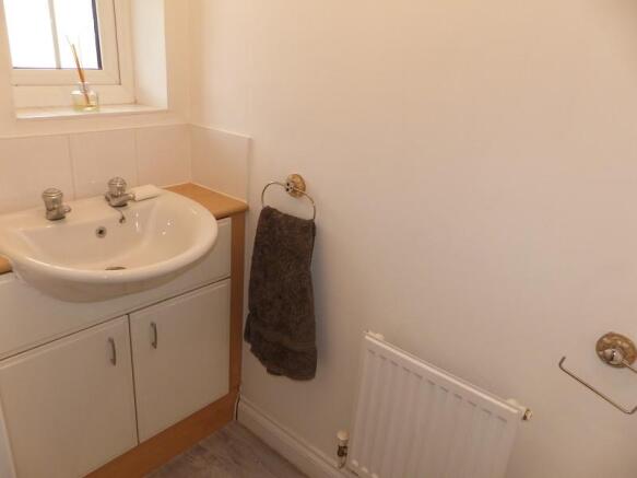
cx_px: 318
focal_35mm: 25
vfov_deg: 54.9
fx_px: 460
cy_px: 239
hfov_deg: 69.4
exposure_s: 1/60
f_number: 2.8
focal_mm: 4.5
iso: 200
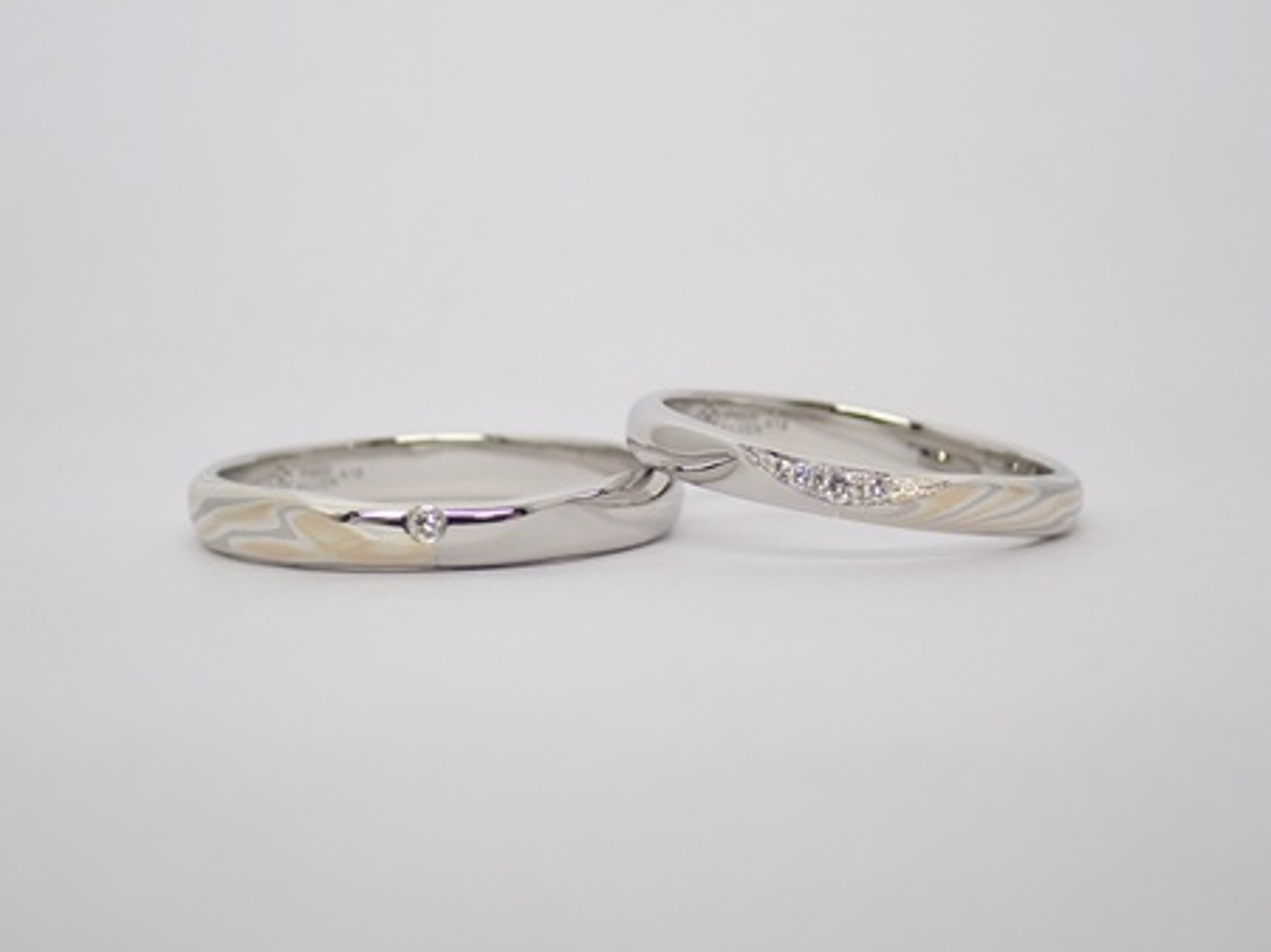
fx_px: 3009
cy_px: 476
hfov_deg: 23.8
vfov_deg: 18.0
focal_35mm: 82
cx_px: 636
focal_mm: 14.62
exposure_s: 1/125
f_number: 4.3
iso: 200
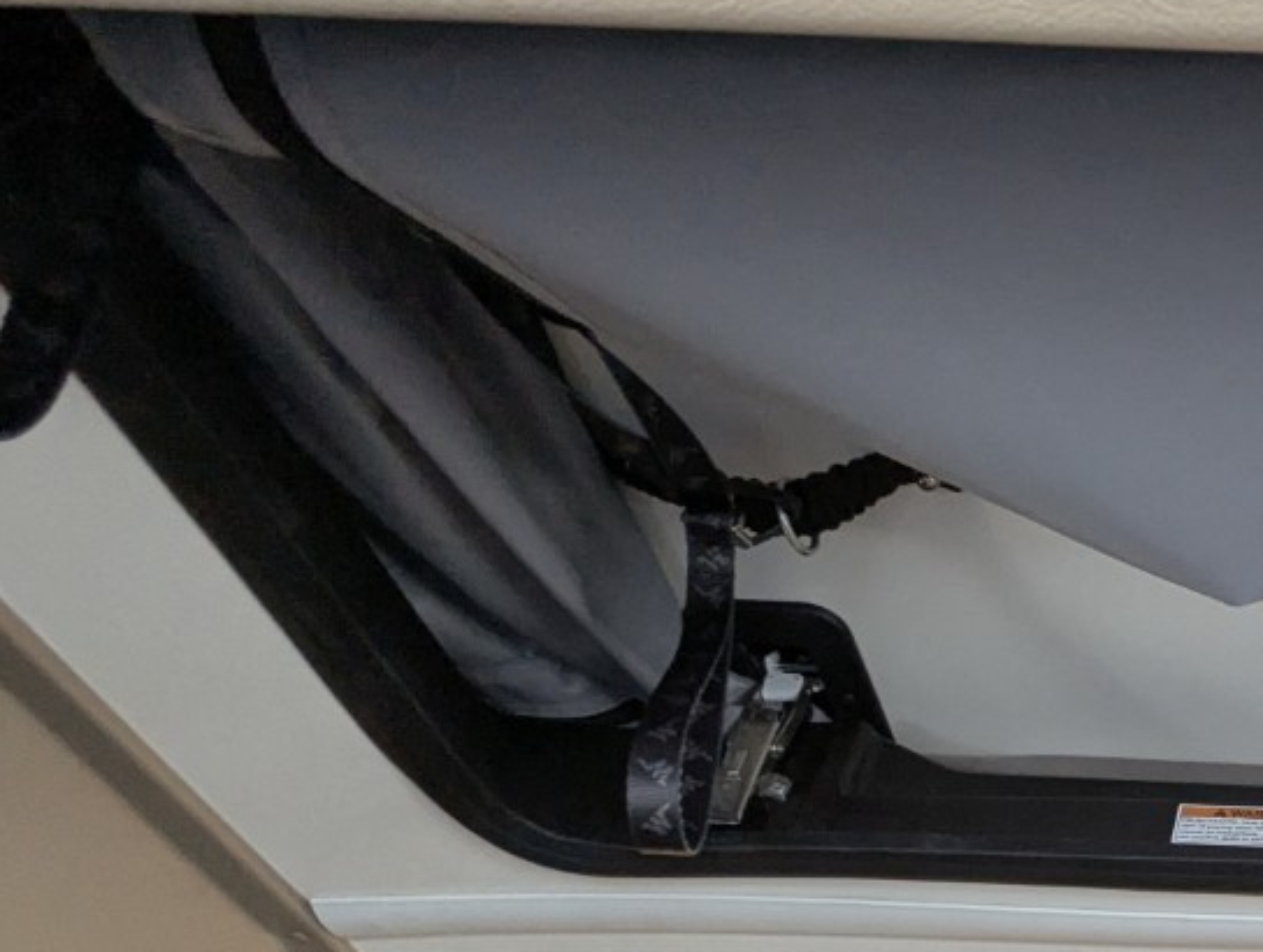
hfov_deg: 36.6
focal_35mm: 41
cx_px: 1468
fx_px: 1499
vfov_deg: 31.9
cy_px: 1001
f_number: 2.2
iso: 348
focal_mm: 2.35
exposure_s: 1/64.5
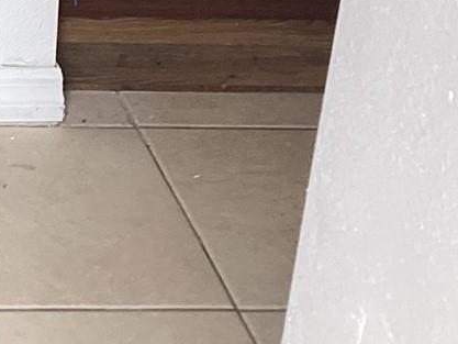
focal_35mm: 119
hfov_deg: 14.9
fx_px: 1575
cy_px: -210
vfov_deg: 11.8
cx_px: -306
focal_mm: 3.3
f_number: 2.4
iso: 80
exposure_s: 1/60
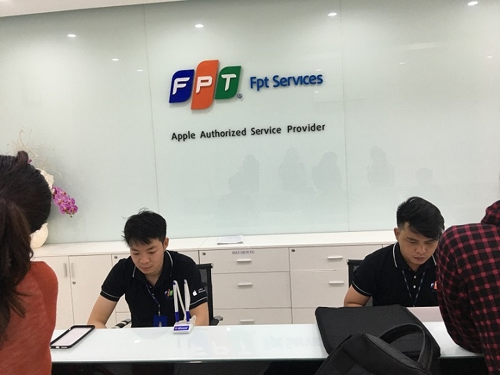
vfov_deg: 48.2
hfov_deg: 61.7
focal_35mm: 29
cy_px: 188
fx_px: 419
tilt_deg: -3.6
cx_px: 250
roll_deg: +2.7
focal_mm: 4.15
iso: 50
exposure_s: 1/33
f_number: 2.2
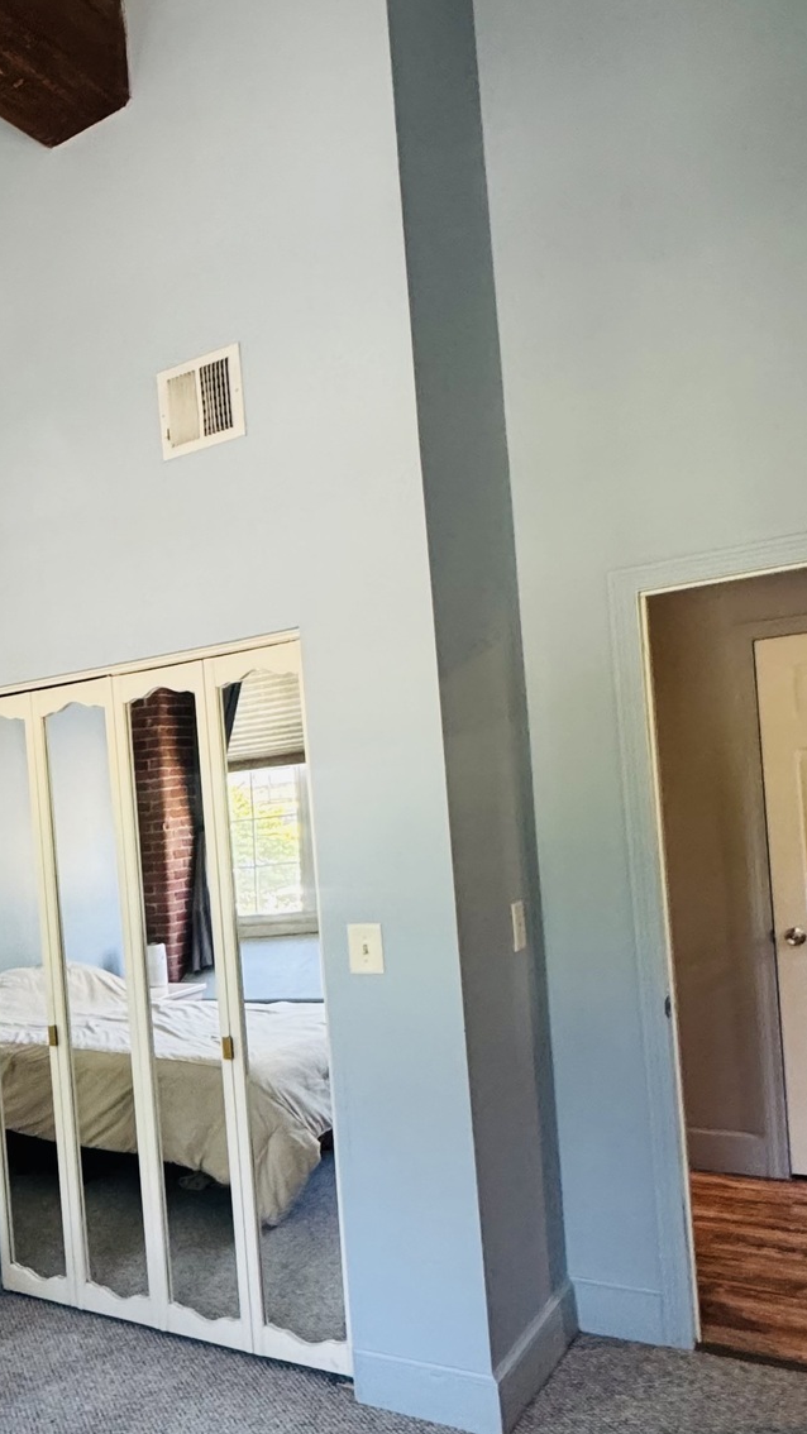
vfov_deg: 62.0
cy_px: 864
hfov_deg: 32.6
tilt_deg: -1.2
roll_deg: +4.9
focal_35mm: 31
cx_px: -105
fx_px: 1179
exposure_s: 1/71
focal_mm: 2.22
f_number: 2.2
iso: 320
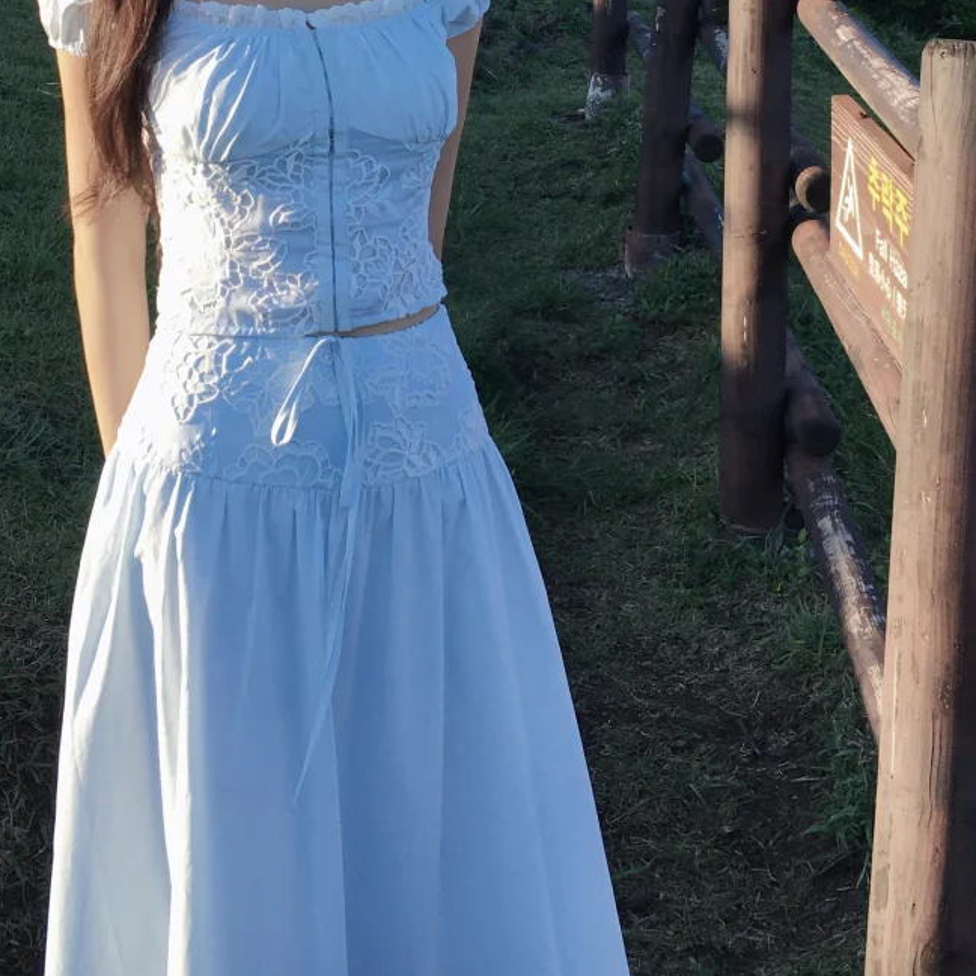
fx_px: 1818
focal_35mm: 57
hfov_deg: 30.0
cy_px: -51
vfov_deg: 27.9
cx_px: 456
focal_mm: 4.15
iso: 25
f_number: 2.2
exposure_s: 1/625
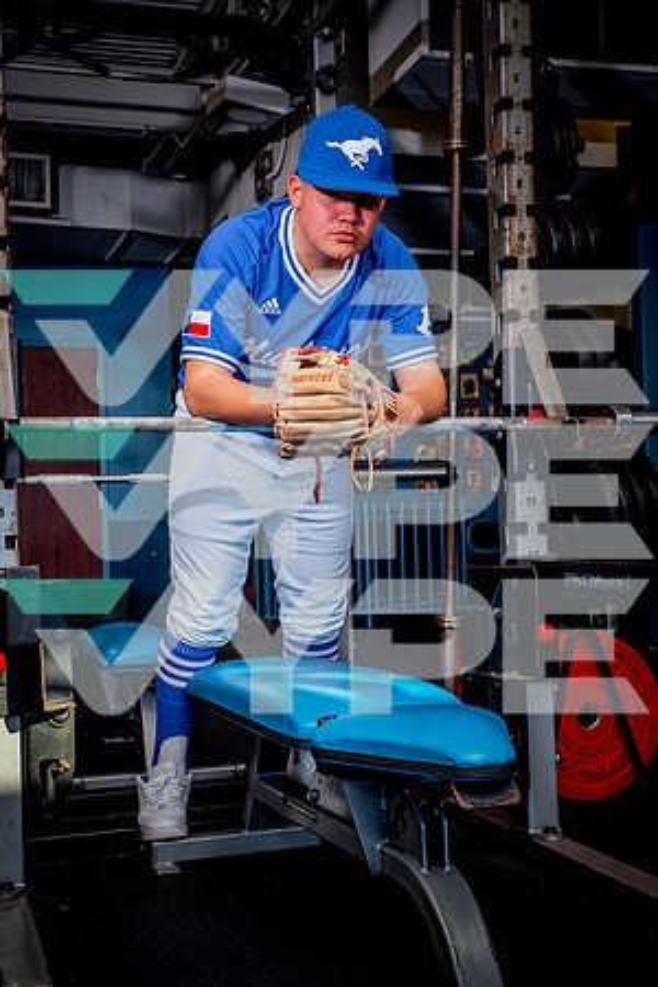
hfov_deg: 28.1
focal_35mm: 48
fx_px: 1316
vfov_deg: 41.1
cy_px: 494
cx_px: 329
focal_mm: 48
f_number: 6.3
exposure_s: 1/125
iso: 160
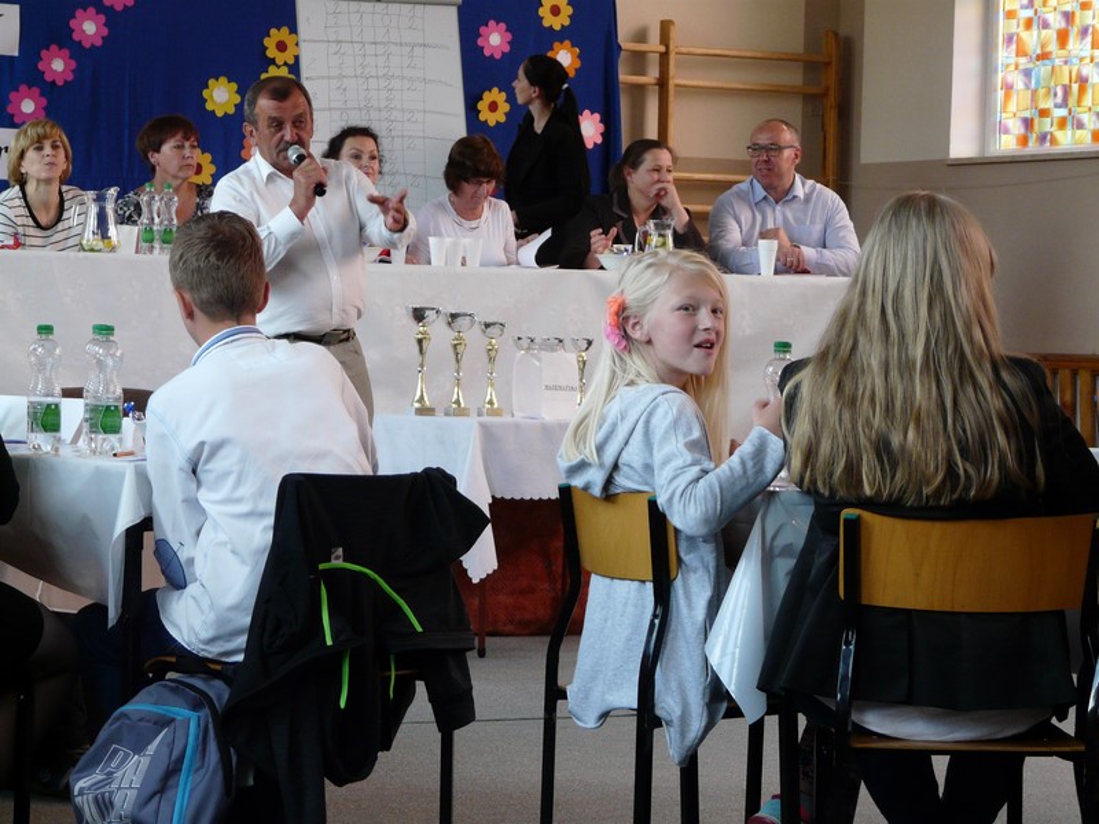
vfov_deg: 14.0
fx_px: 3365
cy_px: 412
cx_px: 550
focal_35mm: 106
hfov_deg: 18.5
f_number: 3.6
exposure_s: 1/50
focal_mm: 17.5
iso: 200
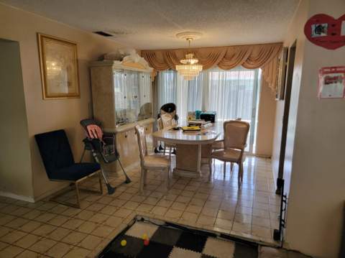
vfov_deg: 56.7
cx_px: 172
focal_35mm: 24
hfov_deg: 71.7
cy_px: 129
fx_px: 239
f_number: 1.8
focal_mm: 6.7
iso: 320
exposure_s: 1/120
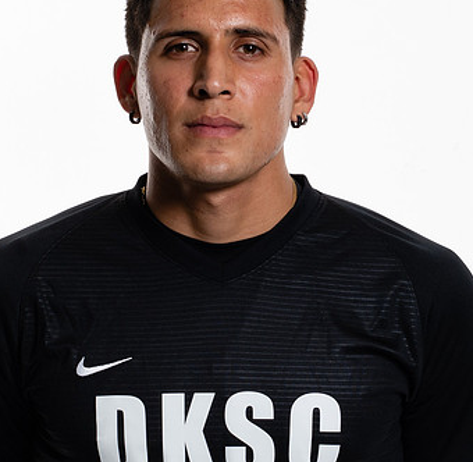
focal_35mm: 193
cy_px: 250
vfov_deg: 9.0
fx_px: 2949
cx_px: 223
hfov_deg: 9.2
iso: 100
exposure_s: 1/200
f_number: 10
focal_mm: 50
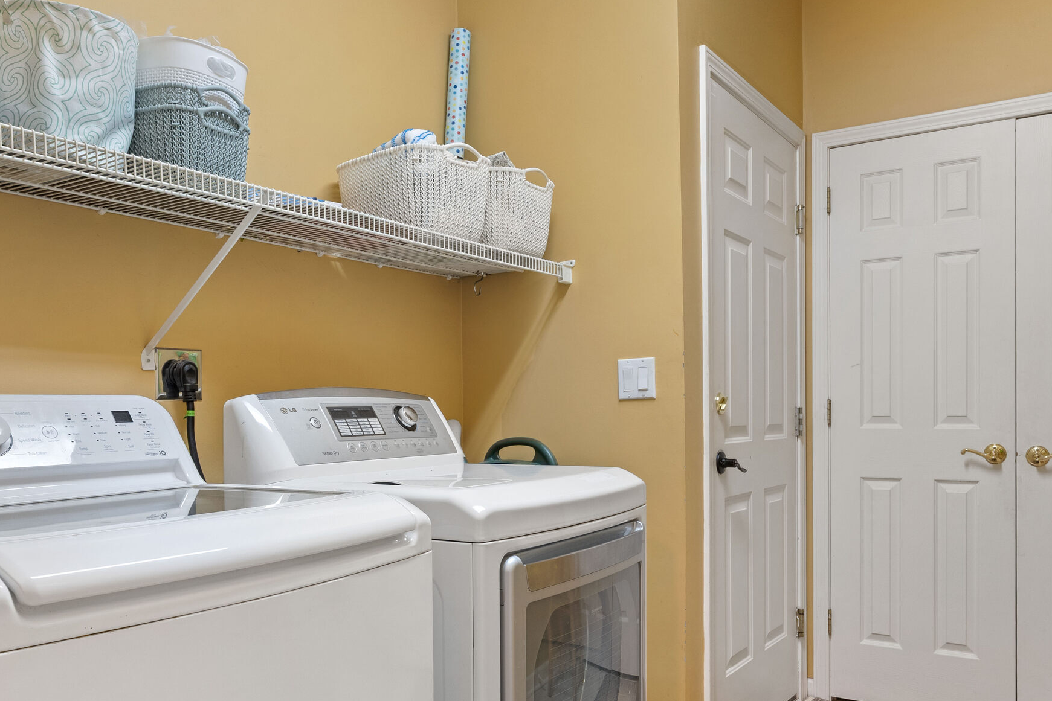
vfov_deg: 43.4
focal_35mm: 30
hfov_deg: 61.9
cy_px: 427
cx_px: 555
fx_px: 877
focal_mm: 17
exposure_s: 1.6
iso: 320
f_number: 8
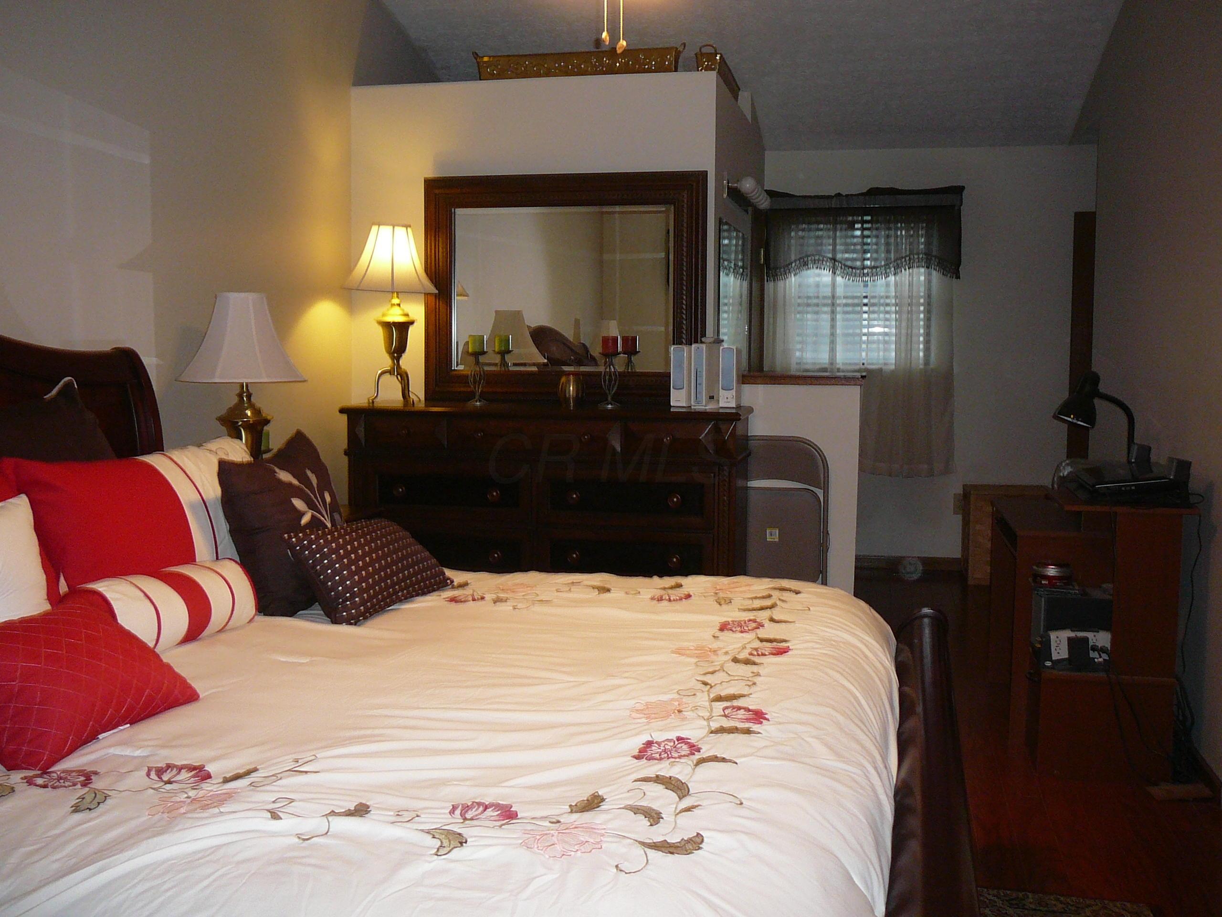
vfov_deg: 40.7
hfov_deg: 52.6
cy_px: 458
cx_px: 611
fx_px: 1236
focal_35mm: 35
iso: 160
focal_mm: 5.2
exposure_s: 1/30
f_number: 2.8
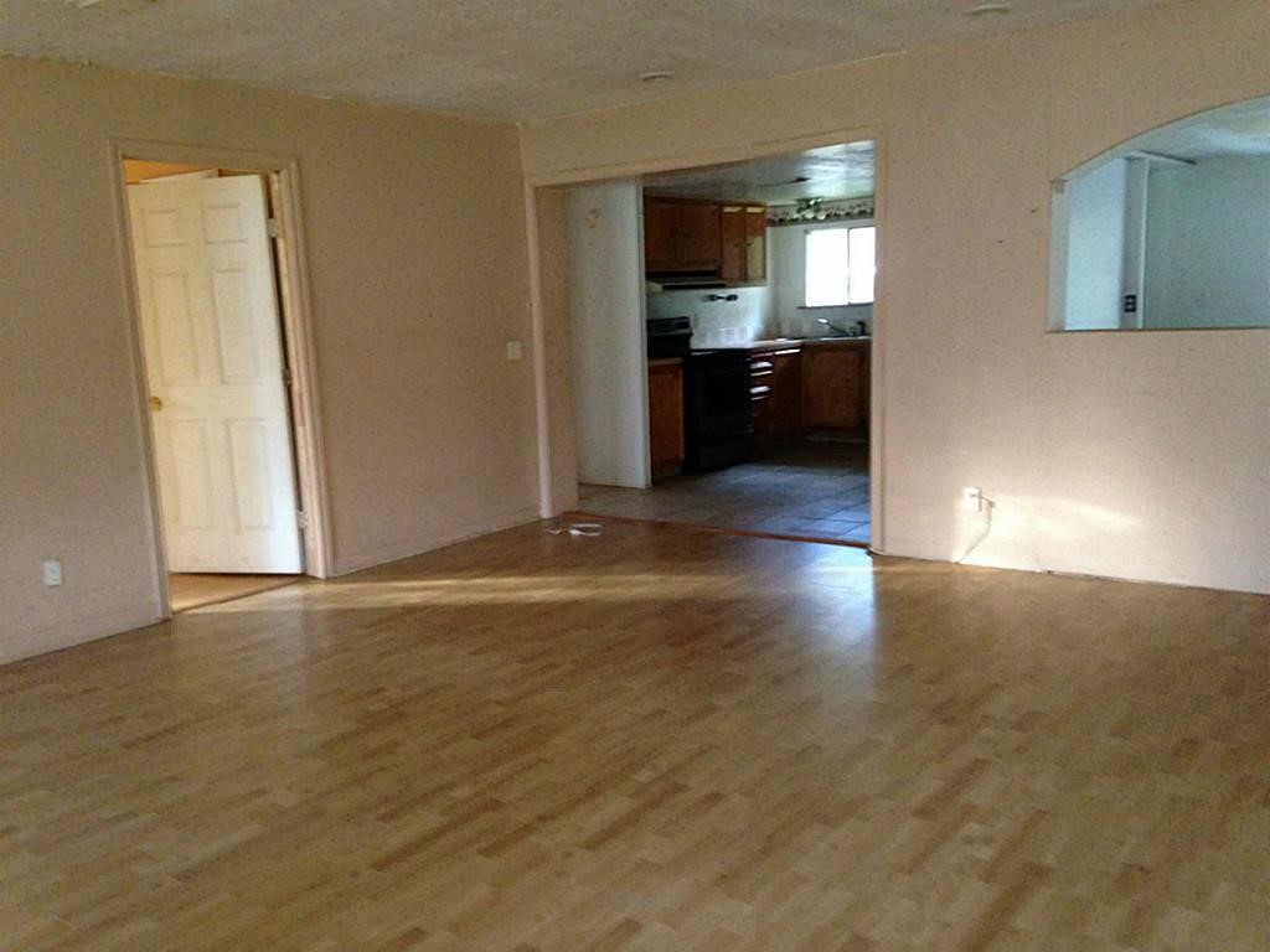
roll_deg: +1.4
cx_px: 635
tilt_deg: -7.6
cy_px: 476
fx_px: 1211
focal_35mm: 33
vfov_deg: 42.9
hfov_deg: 55.4
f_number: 2.4
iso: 500
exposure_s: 1/15
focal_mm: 4.12
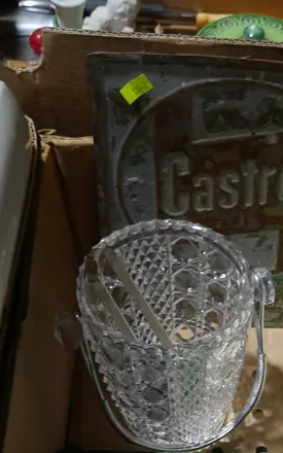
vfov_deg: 27.6
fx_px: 851
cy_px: 480
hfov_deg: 18.0
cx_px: 327
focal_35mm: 69
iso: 200
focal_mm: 14
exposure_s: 1/80
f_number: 3.5
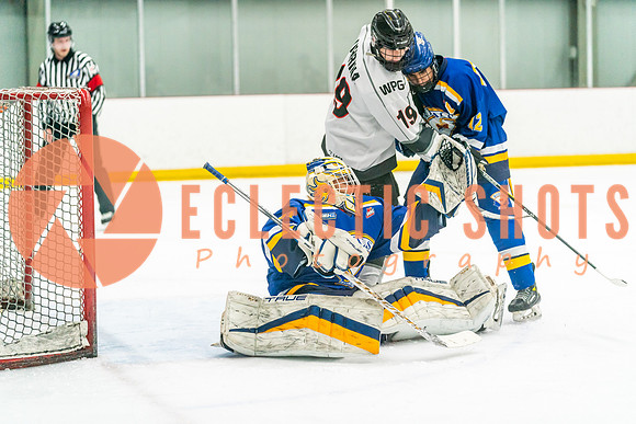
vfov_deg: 13.2
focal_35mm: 104
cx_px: 318
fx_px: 1838
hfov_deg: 19.6
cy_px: 212
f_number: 2.8
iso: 3200
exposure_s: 1/1250
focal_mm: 104
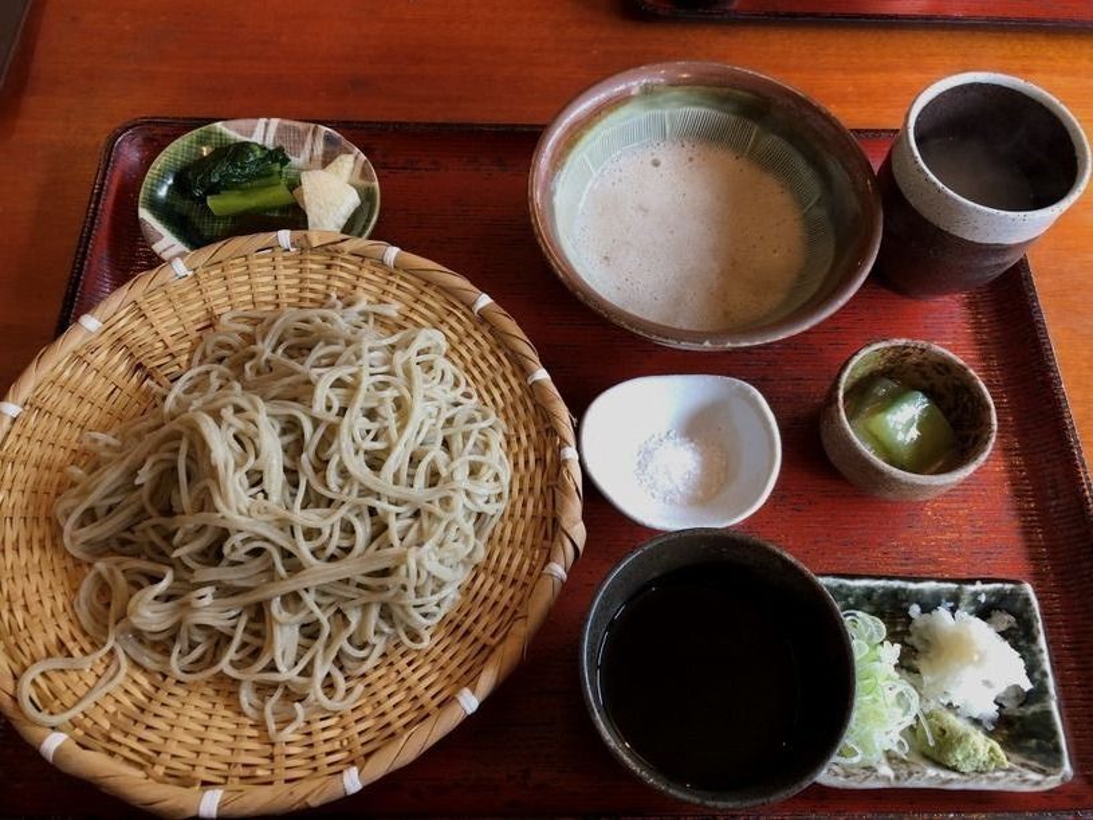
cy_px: 410
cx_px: 546
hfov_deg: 63.5
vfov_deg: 49.7
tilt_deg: -65.6
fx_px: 884
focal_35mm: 28
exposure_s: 1/20
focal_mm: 4
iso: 40
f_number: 1.8
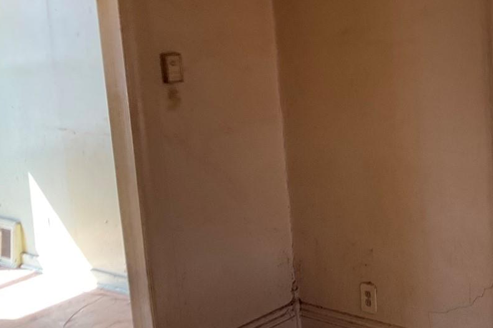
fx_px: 835
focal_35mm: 61
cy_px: 103
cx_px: 453
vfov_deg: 22.1
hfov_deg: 31.2
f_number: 1.8
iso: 40
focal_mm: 3
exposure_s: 1/120
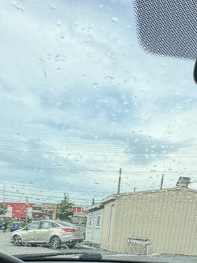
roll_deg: -3.6
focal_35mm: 38
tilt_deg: -15.3
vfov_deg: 38.0
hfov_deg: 36.5
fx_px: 289
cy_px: 308
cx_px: 42
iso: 40
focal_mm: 2.22
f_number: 2.2
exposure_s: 1/651
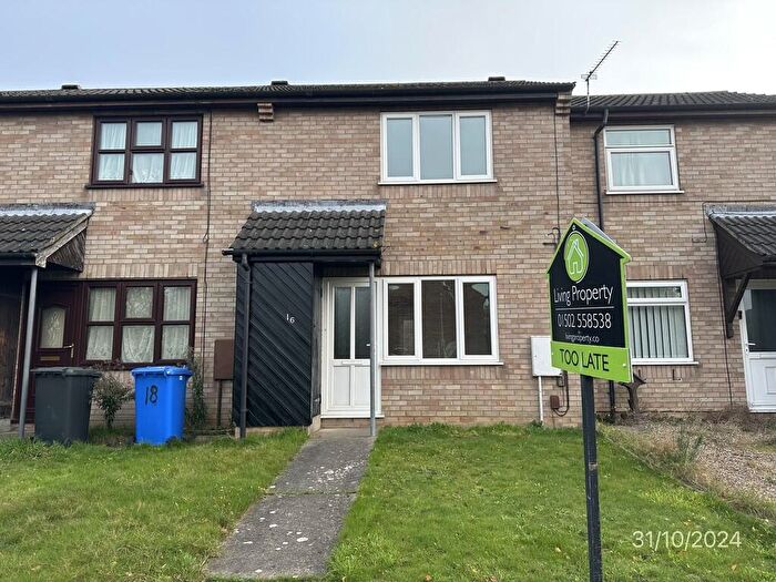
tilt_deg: +8.4
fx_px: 538
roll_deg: +0.4
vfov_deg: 56.8
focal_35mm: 24
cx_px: 388
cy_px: 291
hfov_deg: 71.6
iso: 80
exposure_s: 1/745
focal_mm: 6.86
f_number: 1.78
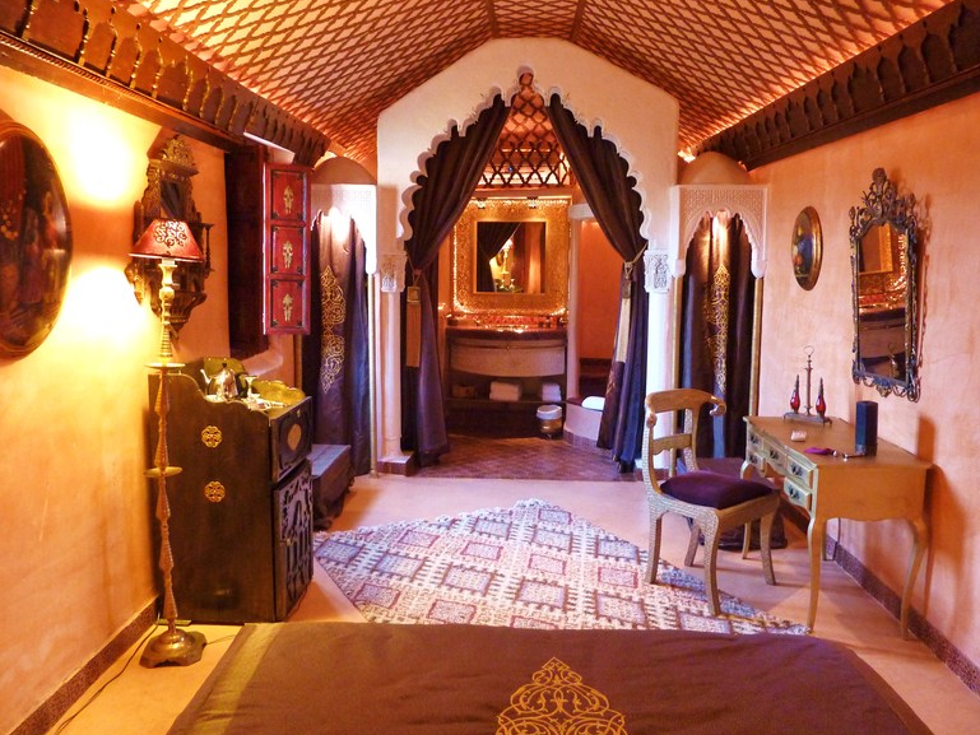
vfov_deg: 53.1
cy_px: 358
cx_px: 489
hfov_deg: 67.3
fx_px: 736
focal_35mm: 26
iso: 400
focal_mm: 4.1
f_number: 3.3
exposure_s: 1/8
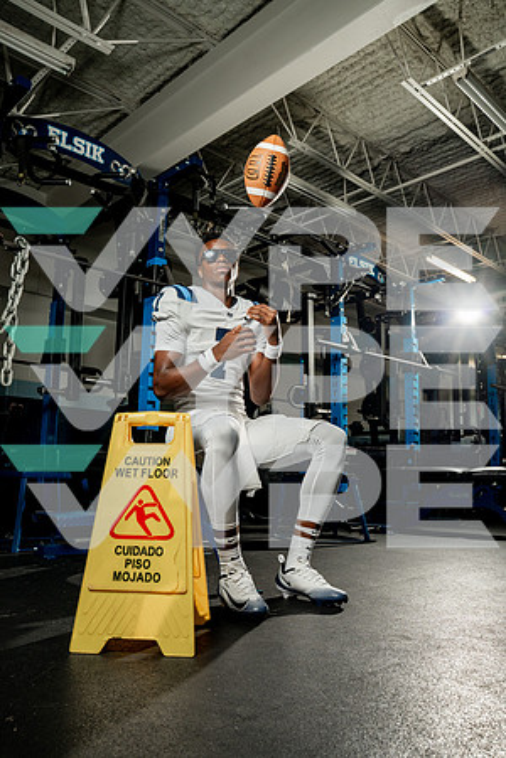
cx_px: 253
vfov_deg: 65.5
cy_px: 379
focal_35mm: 28
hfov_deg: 46.4
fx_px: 590
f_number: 7.1
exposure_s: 1/200
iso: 500
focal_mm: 28
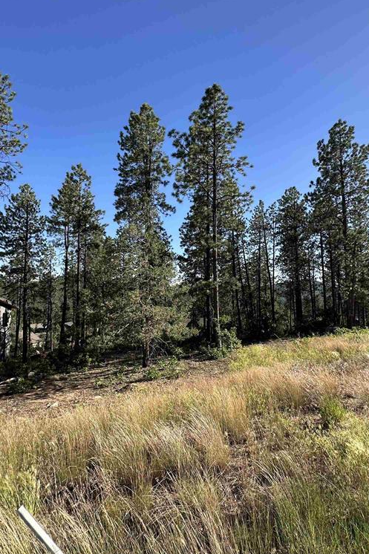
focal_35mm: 20
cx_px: 189
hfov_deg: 61.9
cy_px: 276
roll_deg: -0.3
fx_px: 308
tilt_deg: +2.6
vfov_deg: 84.0
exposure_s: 1/888
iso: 50
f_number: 2.2
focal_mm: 2.22
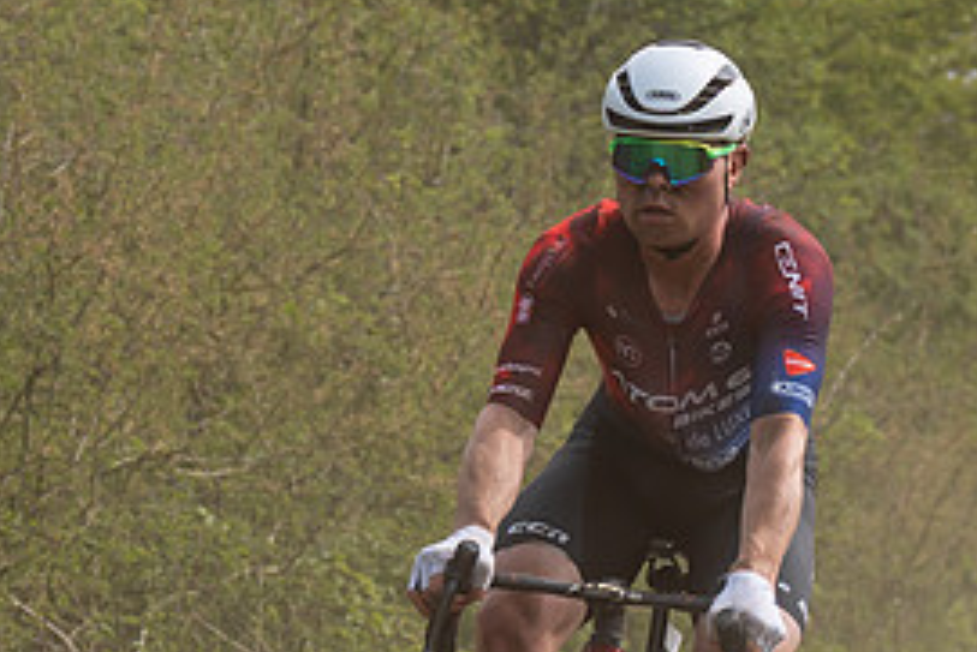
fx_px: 10752
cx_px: 722
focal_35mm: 396
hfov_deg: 5.2
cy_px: 273
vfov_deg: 3.5
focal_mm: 91
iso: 160
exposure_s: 1/1000
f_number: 5
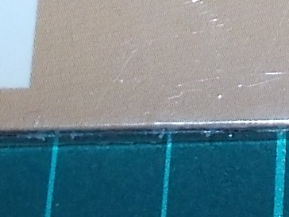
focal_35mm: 181
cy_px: -320
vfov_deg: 7.6
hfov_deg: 10.5
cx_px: 441
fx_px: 1511
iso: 200
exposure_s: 1/30
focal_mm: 4.1
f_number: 3.3
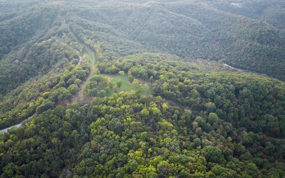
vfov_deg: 47.6
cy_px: 95
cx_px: 140
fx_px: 202
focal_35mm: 26
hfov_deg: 70.4
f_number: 2.8
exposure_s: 1/10
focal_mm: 12.29
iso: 670
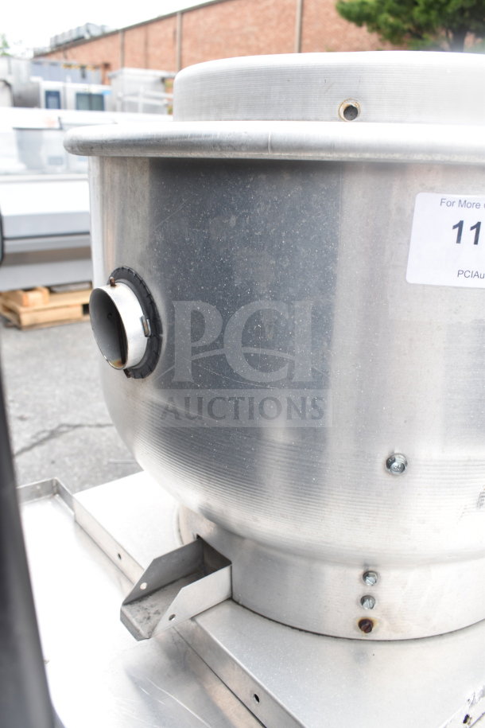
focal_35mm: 30
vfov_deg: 61.9
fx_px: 606
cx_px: 242
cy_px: 364
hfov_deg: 43.6
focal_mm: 20
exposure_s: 1/160
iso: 200
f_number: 6.3
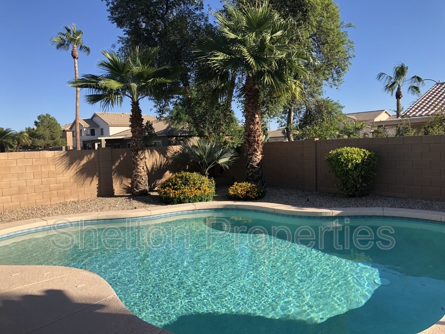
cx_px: 222
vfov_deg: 49.7
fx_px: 360
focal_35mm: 28
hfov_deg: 63.4
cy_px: 167
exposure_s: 1/727
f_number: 1.8
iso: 20
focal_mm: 4
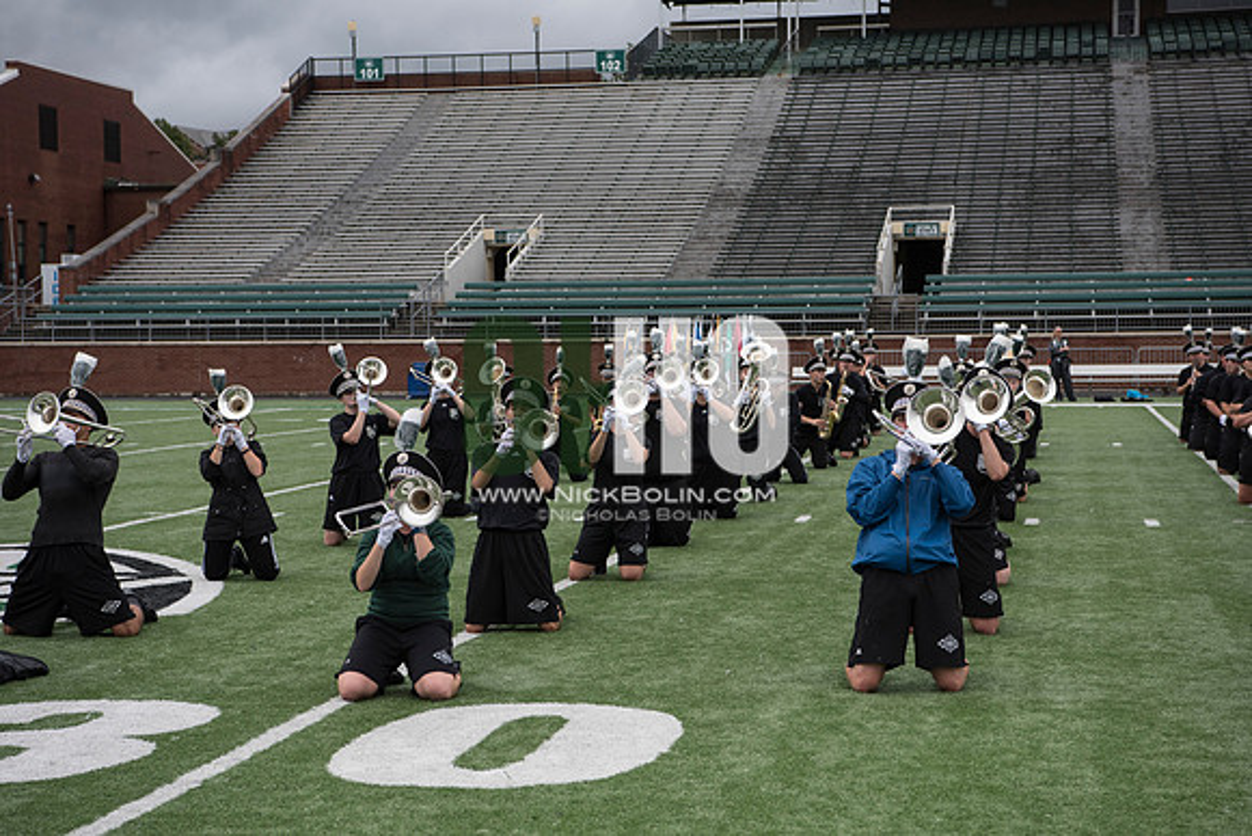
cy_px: 418
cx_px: 626
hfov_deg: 28.8
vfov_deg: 19.5
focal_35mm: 70
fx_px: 2435
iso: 640
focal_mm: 70
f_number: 5.6
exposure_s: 1/2500
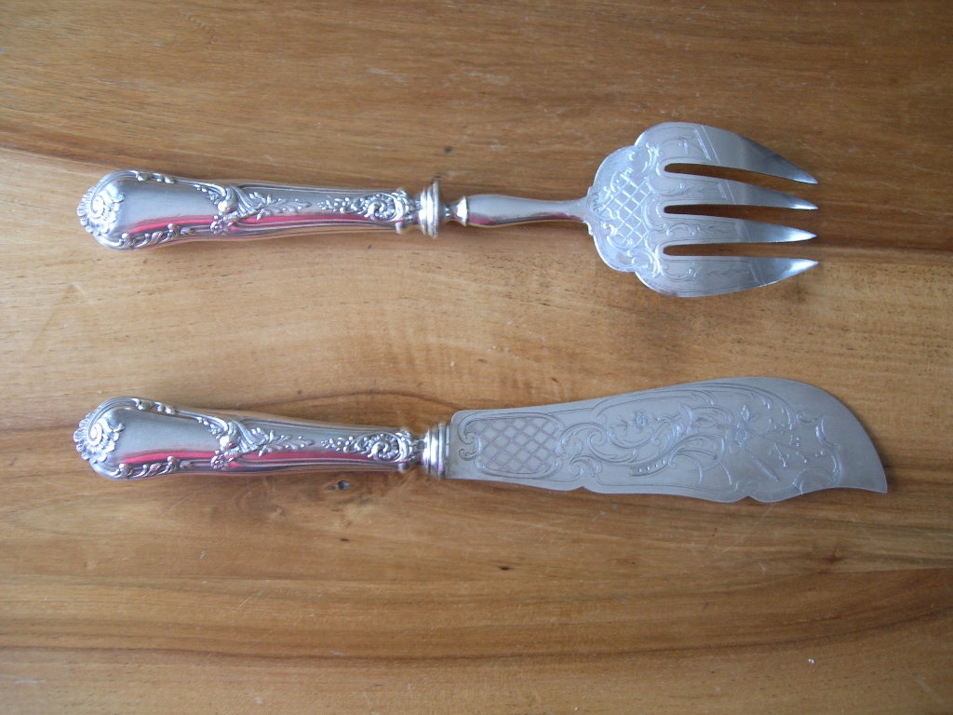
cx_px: 476
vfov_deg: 37.7
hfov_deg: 49.0
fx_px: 1046
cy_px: 358
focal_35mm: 38
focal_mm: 7.8
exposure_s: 1/3.1
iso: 100
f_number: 2.8
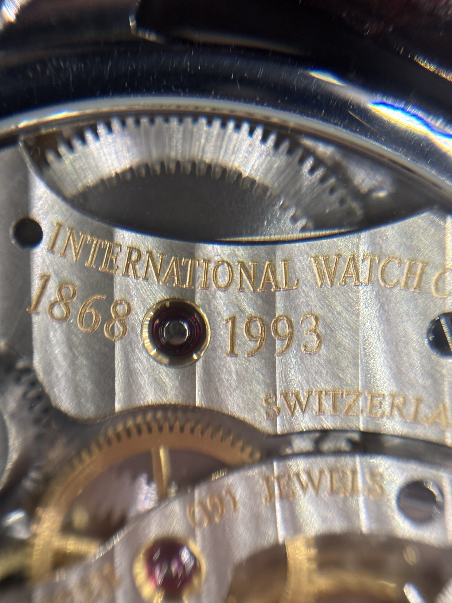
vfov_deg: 36.8
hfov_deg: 28.0
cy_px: 302
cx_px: 226
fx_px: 905
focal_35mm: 52
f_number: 1.6
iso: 125
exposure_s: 1/60
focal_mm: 5.96
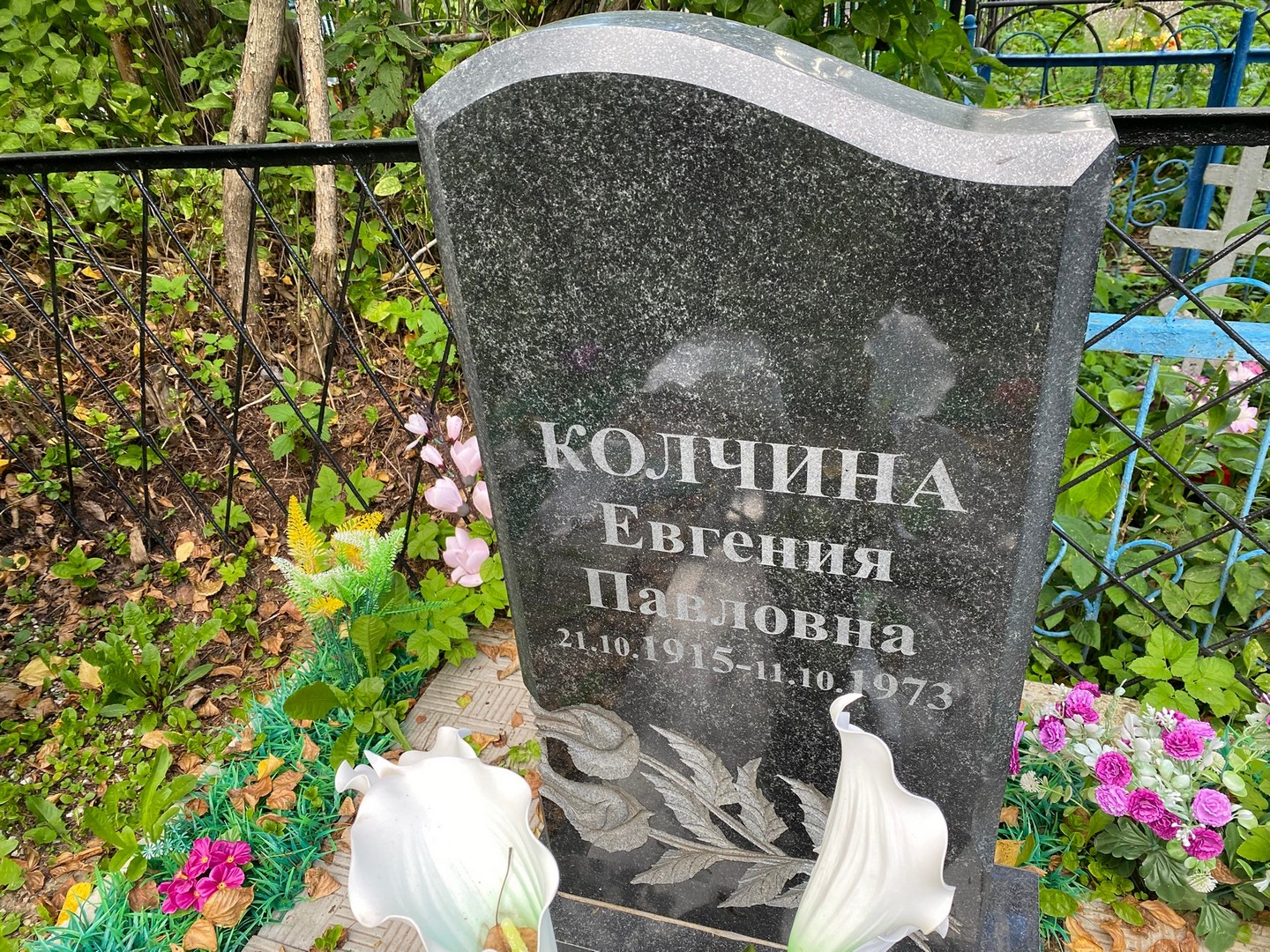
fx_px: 954
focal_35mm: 26
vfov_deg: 53.1
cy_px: 476
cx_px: 635
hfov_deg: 67.3
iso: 64
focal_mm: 4.25
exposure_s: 1/121
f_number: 1.8
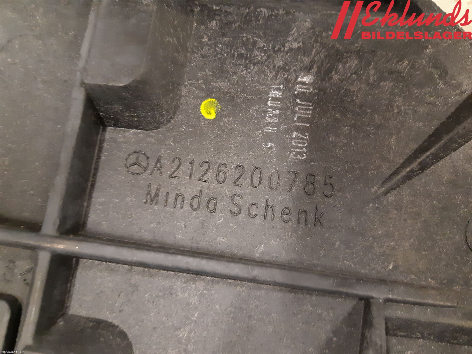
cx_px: 236
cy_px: 177
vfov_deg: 53.1
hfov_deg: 67.3
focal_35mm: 26
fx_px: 355
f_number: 1.7
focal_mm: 3.93
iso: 400
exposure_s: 1/25
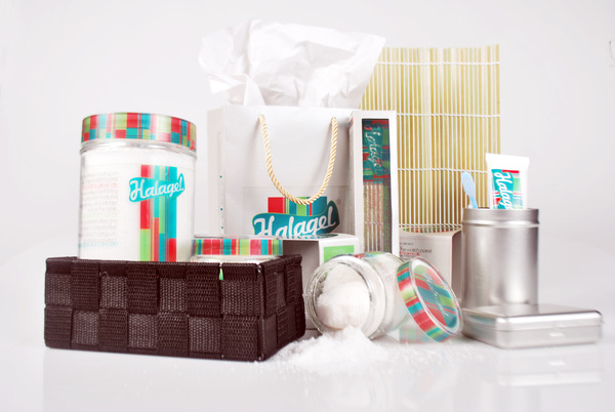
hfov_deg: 57.2
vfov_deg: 40.1
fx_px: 565
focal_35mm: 33
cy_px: 206
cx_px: 308
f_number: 5.6
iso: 100
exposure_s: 1/160
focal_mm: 22
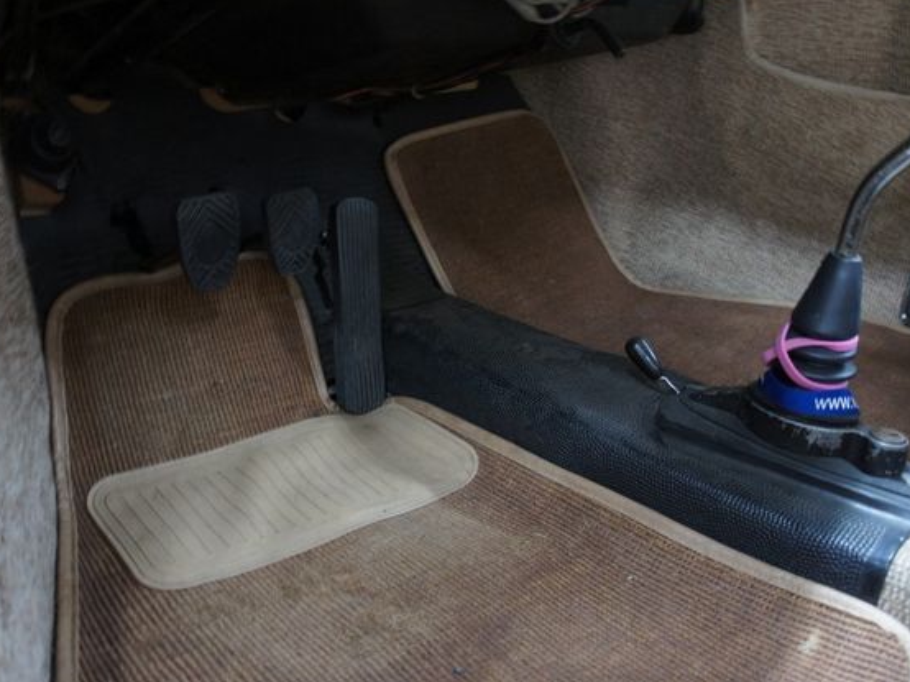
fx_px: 788
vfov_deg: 46.8
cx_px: 399
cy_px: 334
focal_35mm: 30
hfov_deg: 59.8
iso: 1600
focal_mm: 18
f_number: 3.5
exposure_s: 1/13
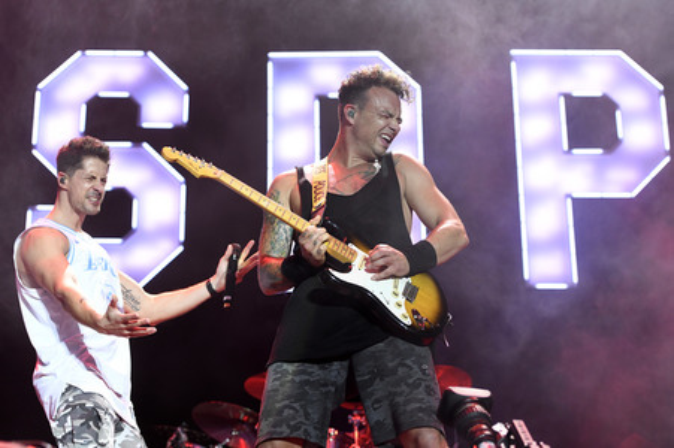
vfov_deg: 19.4
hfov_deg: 28.9
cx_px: 337
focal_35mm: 70
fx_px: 1310
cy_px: 224
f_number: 4
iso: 1600
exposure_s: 1/400
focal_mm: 70
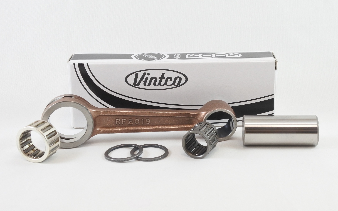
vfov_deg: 27.4
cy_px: 102
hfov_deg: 42.6
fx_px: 433
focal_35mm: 47
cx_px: 169
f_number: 4.5
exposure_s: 1/125
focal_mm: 17.2
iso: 500
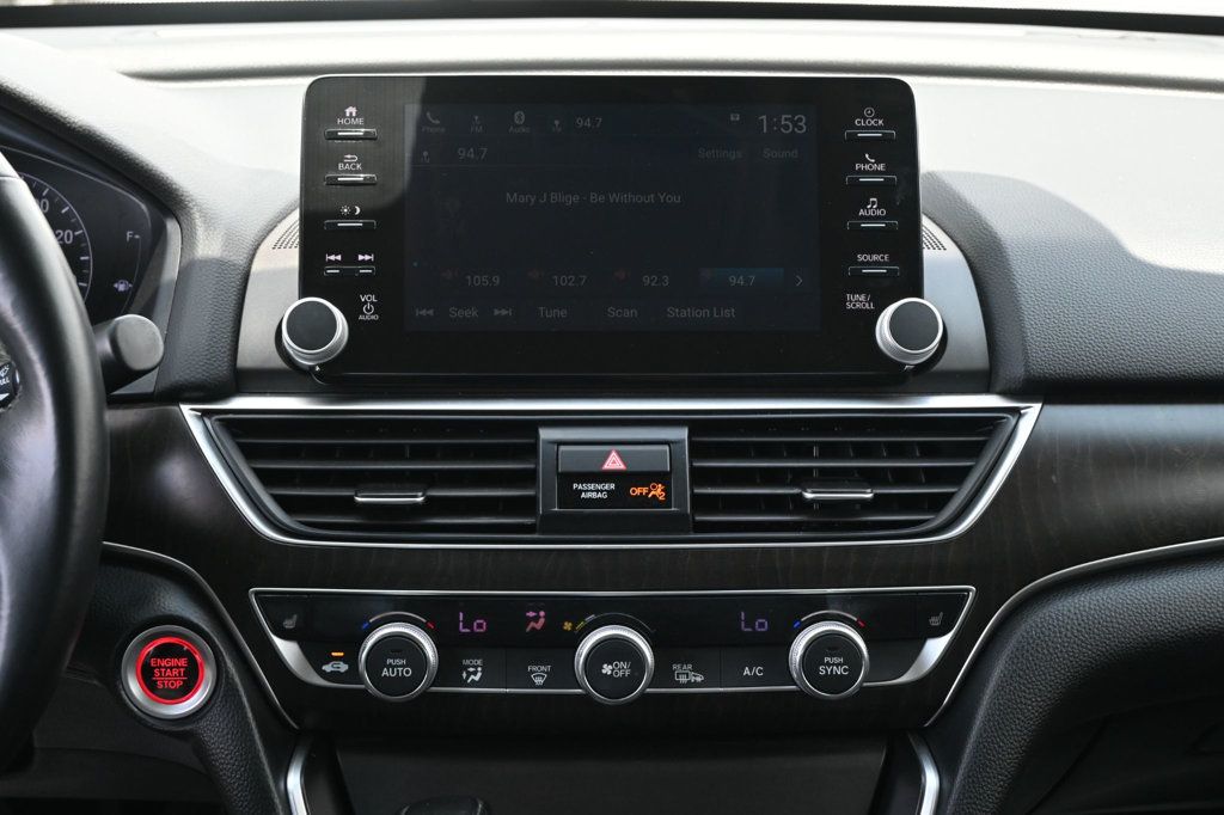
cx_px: 612
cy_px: 408
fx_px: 2192
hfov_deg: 31.2
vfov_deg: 21.1
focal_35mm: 64
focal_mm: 43
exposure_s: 1/125
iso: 900
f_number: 6
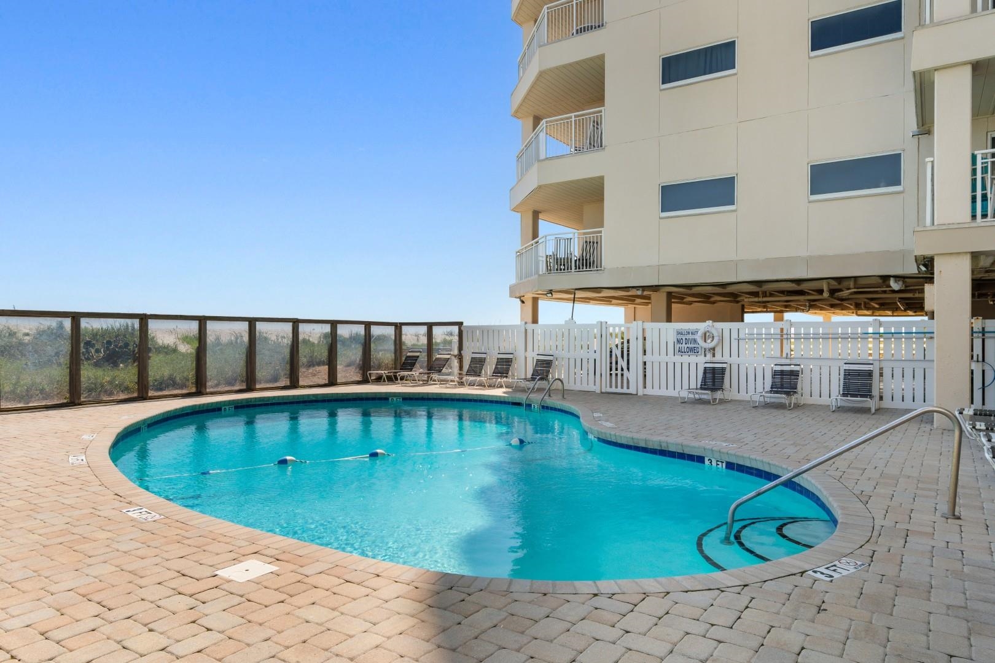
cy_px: 332
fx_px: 608
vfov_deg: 57.2
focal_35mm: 22
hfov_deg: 78.6
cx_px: 498
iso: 100
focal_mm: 15
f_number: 9
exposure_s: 1/320
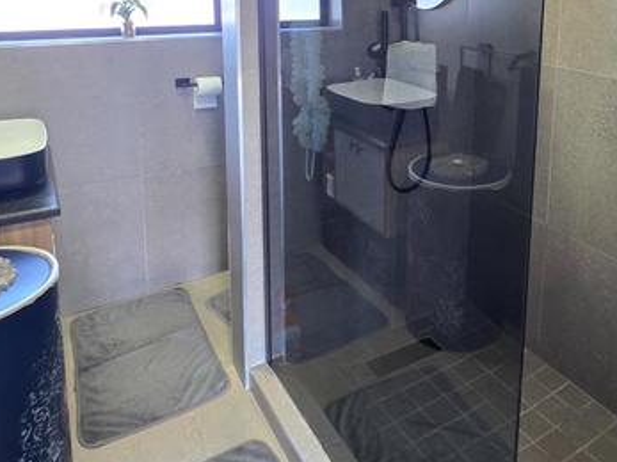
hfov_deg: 58.4
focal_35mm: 30
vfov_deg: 43.4
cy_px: 60
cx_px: 420
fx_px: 535
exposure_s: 1/50
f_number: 1.9
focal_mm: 2.2
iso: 400
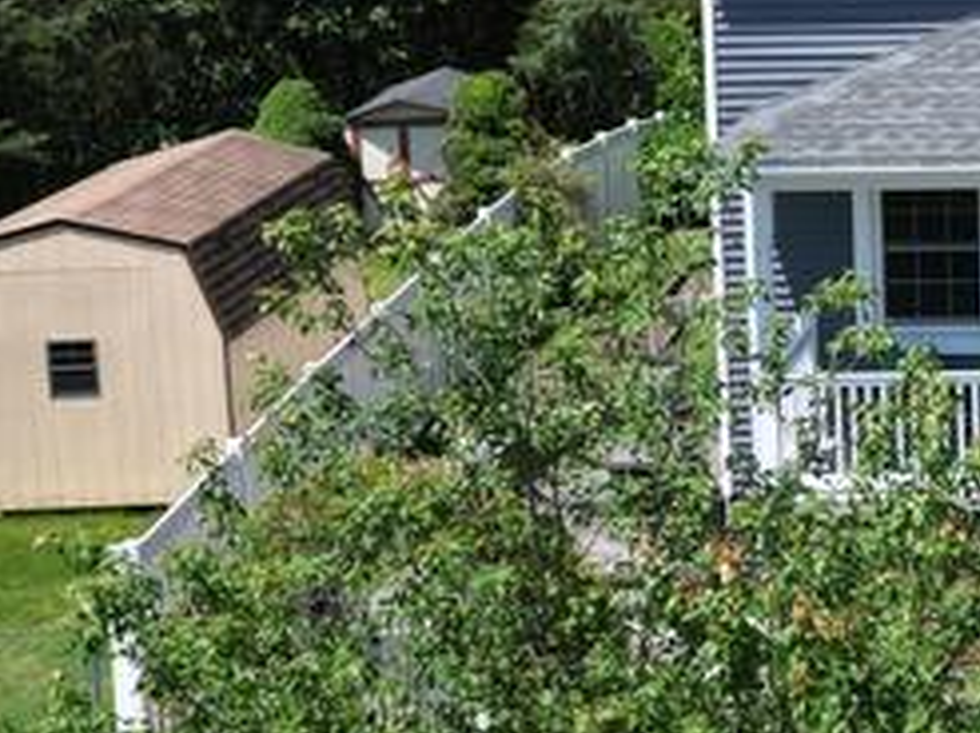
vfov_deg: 14.6
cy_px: 44
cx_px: 1366
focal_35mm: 100
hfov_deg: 18.0
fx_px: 2828
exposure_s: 1/2500
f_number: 1.7
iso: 100
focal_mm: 6.72
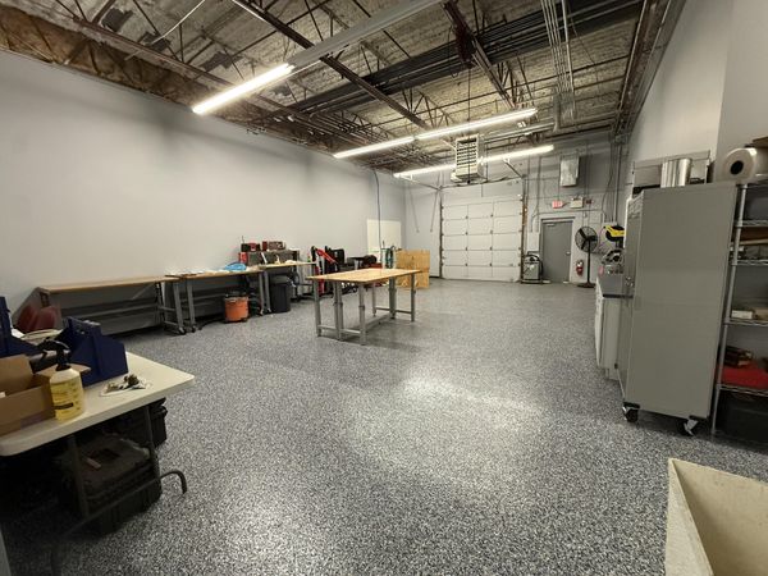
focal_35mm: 14
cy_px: 288
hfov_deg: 102.1
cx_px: 384
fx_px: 311
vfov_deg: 85.7
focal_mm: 2.22
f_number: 2.2
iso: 640
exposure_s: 1/120
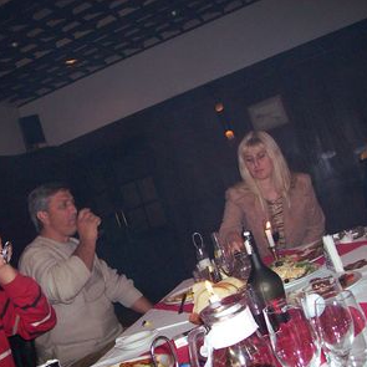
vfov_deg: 39.2
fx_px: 516
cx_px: 144
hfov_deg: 39.0
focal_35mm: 43
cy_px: 185
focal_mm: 6
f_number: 2.7
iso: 140
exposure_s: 1/64
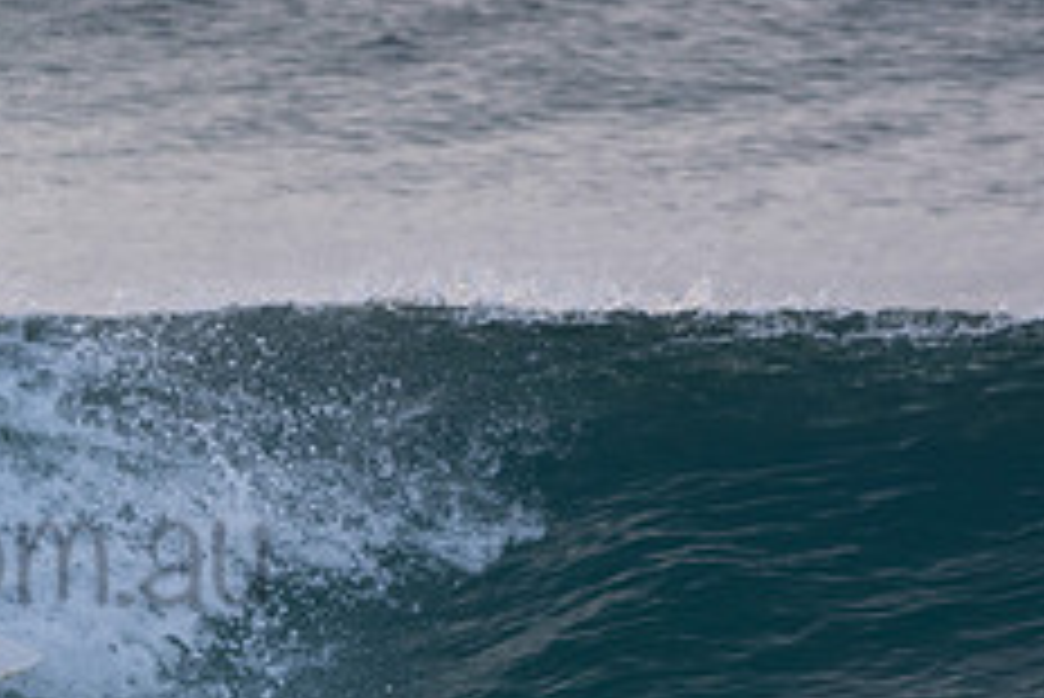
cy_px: 502
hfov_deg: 2.0
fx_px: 29336
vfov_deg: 1.4
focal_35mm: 1011
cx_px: -207
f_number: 5.6
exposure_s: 1/800
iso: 720
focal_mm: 270
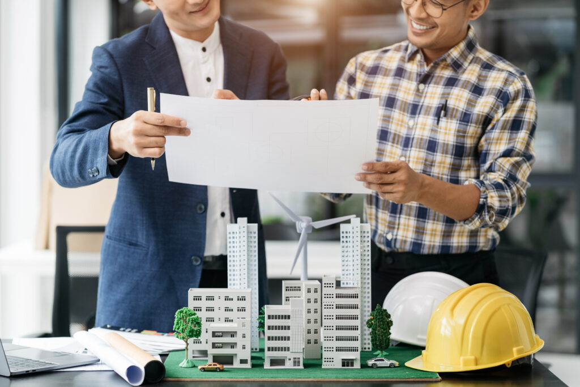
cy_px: 194
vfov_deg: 16.1
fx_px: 1370
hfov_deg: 23.9
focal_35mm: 85
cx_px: 290
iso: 160
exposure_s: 1/160
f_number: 2.8
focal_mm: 85
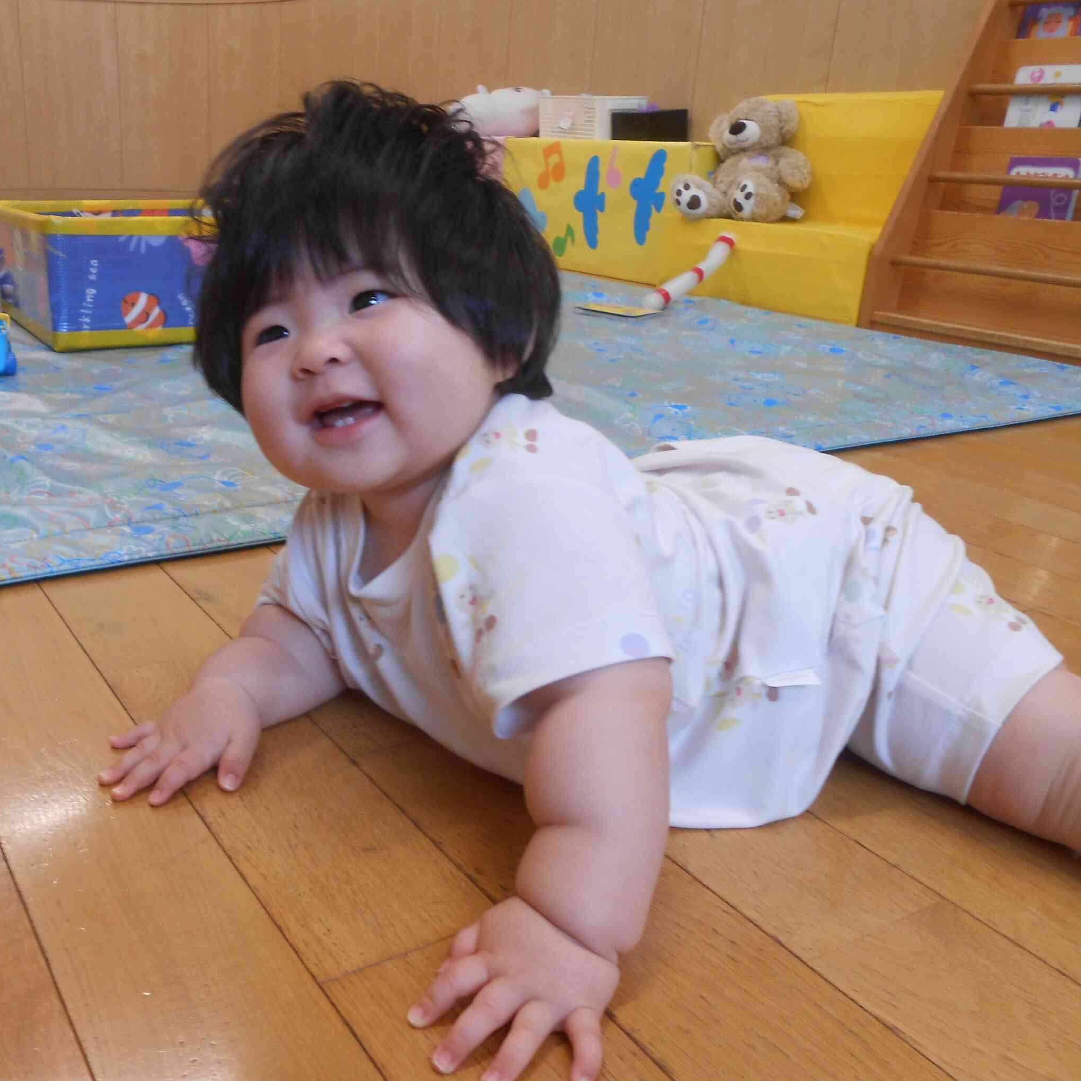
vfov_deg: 52.5
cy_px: 545
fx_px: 1095
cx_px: 393
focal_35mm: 31
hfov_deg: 51.9
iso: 125
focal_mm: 4.6
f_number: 3.5
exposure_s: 1/30
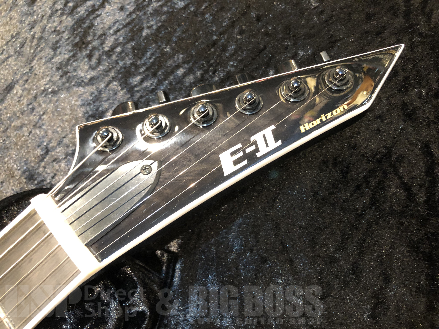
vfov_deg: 49.7
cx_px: 220
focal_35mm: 28
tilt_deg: -68.6
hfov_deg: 63.4
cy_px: 164
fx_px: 355
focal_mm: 3.99
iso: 80
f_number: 1.8
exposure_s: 1/6
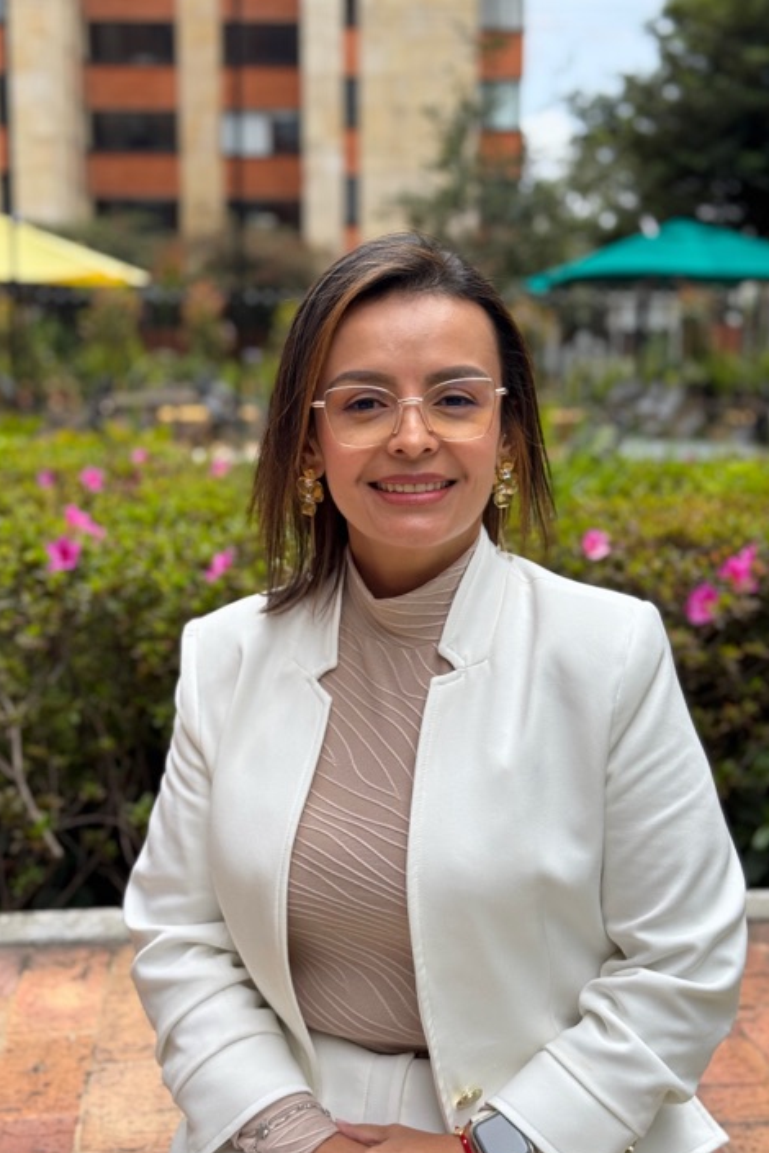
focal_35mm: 51
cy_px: 585
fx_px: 1634
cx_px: 412
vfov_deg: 38.9
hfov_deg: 26.5
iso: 64
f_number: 1.78
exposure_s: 1/1458
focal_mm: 6.76
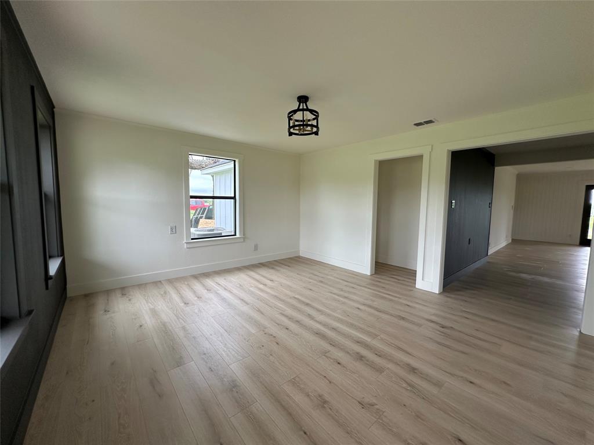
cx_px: 297
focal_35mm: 14
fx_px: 240
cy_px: 222
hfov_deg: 102.1
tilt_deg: -3.9
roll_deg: -0.9
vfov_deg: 85.7
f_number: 2.2
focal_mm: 2.22
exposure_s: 1/99
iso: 80
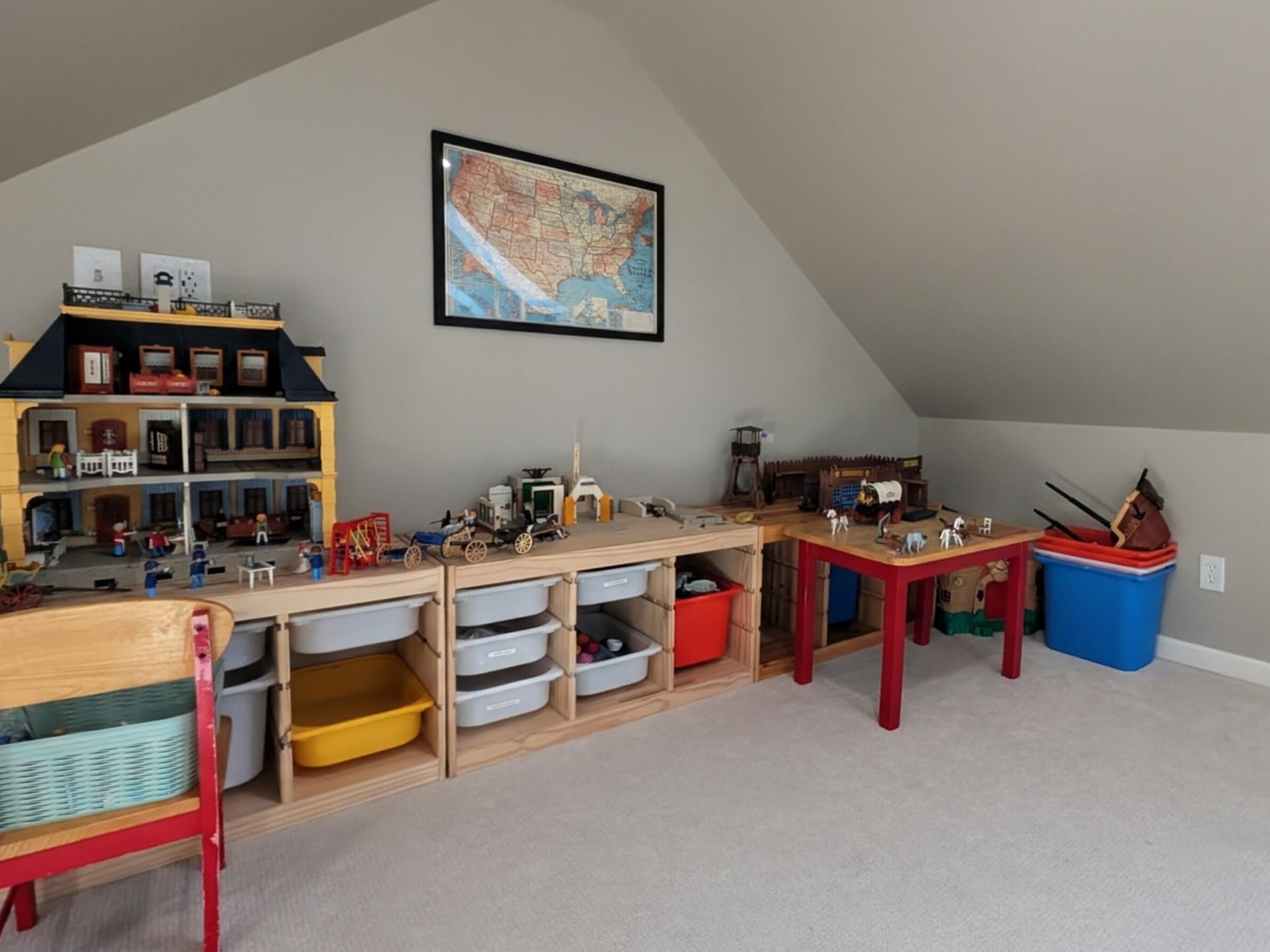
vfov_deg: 85.6
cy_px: 501
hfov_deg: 102.0
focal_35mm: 14
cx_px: 610
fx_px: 514
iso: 259
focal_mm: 1.95
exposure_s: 1/120
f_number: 2.2
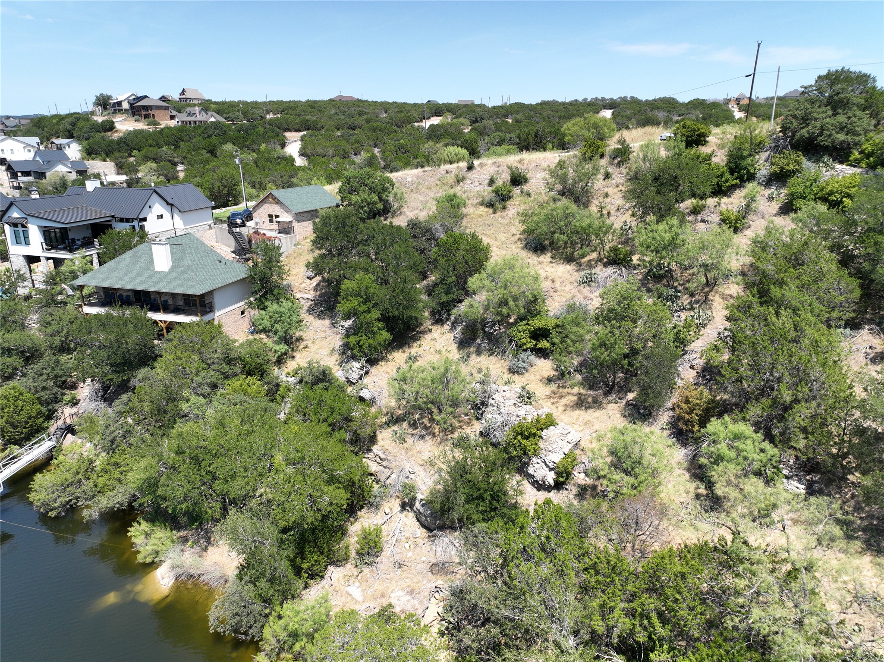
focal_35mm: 24
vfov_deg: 56.8
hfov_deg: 71.6
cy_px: 331
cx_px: 442
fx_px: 613
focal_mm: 12.29
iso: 100
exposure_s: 1/1250
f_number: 2.8
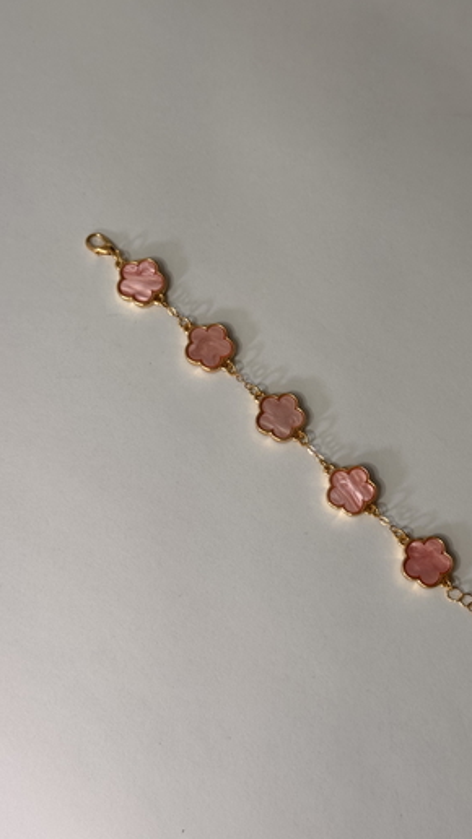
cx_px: 308
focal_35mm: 54
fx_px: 1202
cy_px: 415
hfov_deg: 22.1
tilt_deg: -74.8
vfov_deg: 38.5
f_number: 1.78
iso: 64
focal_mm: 6.76
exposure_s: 1/470
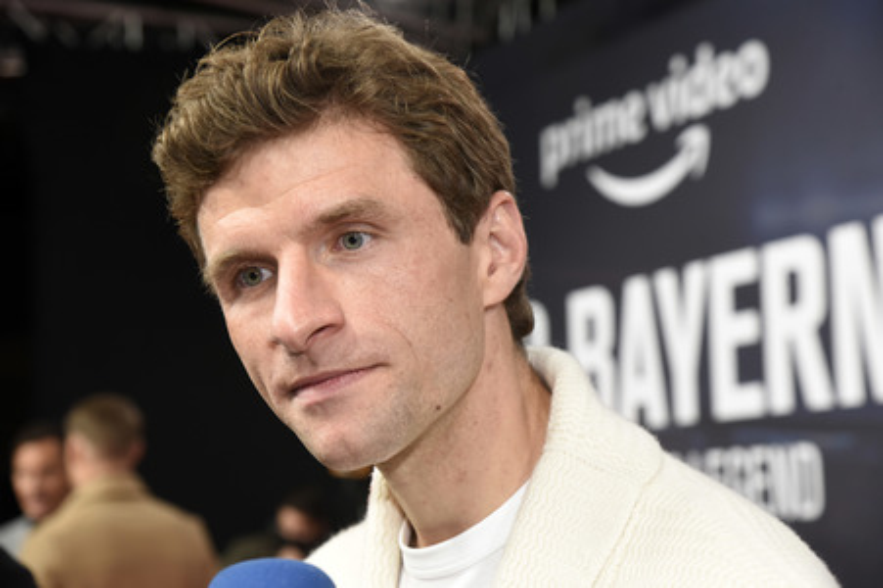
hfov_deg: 23.9
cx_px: 442
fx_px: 2083
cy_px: 294
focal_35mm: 85
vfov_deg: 16.0
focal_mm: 85
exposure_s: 1/125
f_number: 6.3
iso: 1600
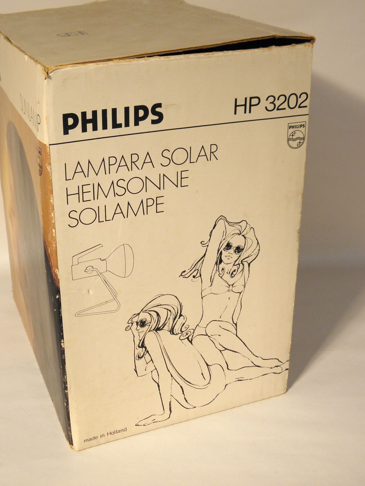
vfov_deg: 41.1
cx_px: 156
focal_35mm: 46
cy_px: 202
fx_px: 647
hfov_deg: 31.5
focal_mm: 7.1
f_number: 3.8
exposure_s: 1/40
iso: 100
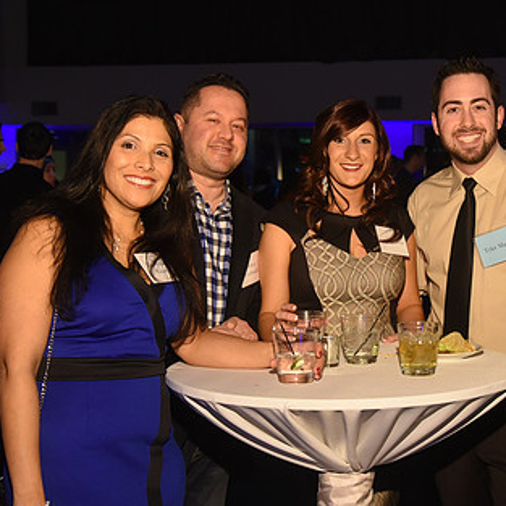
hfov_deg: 27.0
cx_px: 370
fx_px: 1042
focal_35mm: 63
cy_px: 245
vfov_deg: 27.3
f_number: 5.6
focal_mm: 40
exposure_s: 1/200
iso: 2500
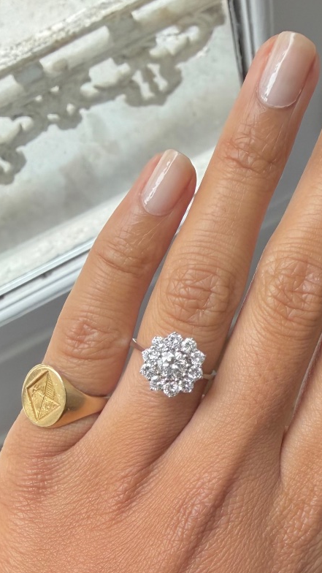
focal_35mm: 40
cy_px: 437
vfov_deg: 48.3
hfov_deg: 29.3
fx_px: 607
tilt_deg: -85.4
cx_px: 233
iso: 200
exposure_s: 1/121
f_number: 2.2
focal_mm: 2.22
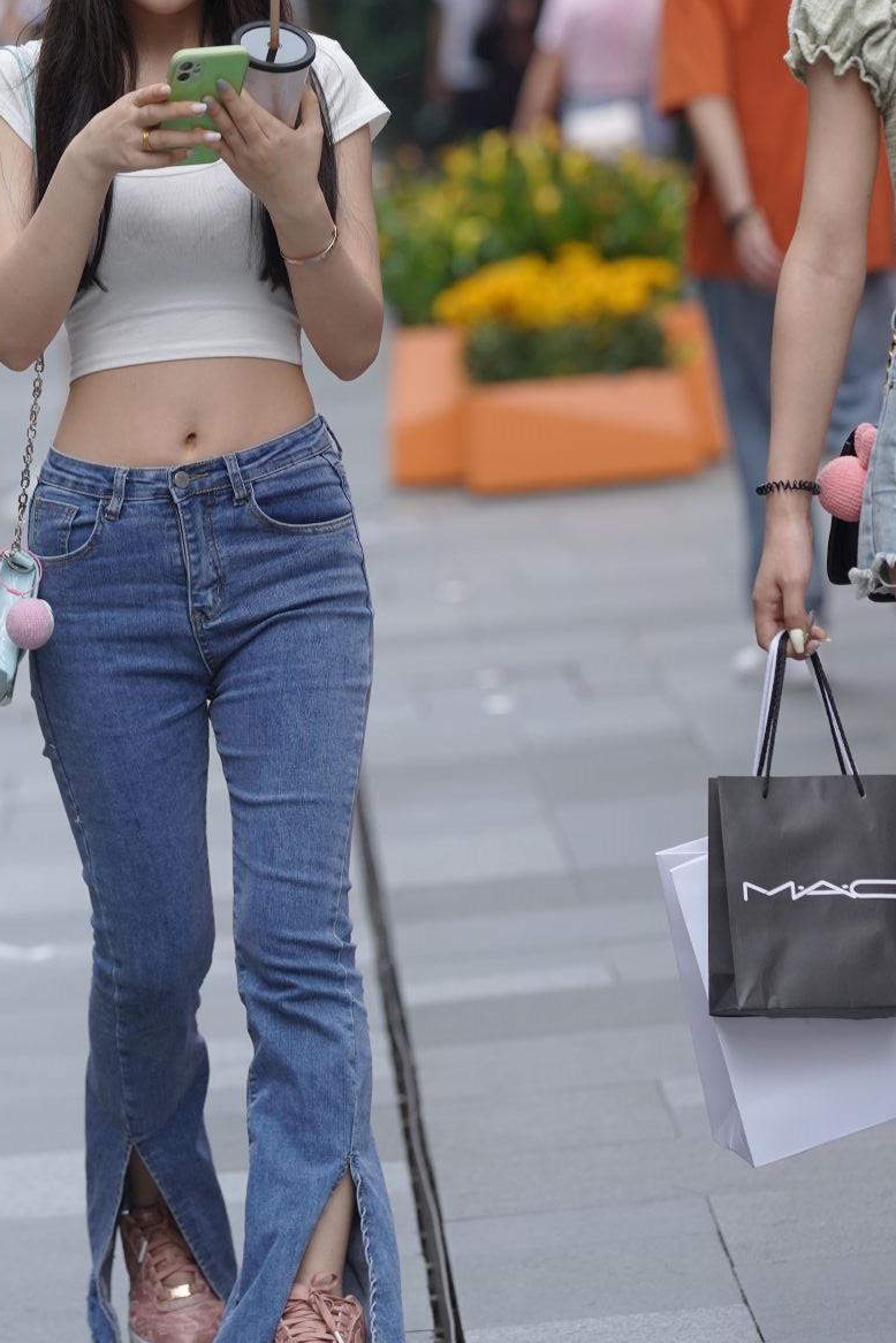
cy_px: 96
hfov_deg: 5.0
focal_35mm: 275
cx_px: 241
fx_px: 10260
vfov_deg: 7.5
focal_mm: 135
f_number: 3.2
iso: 400
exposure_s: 1/800
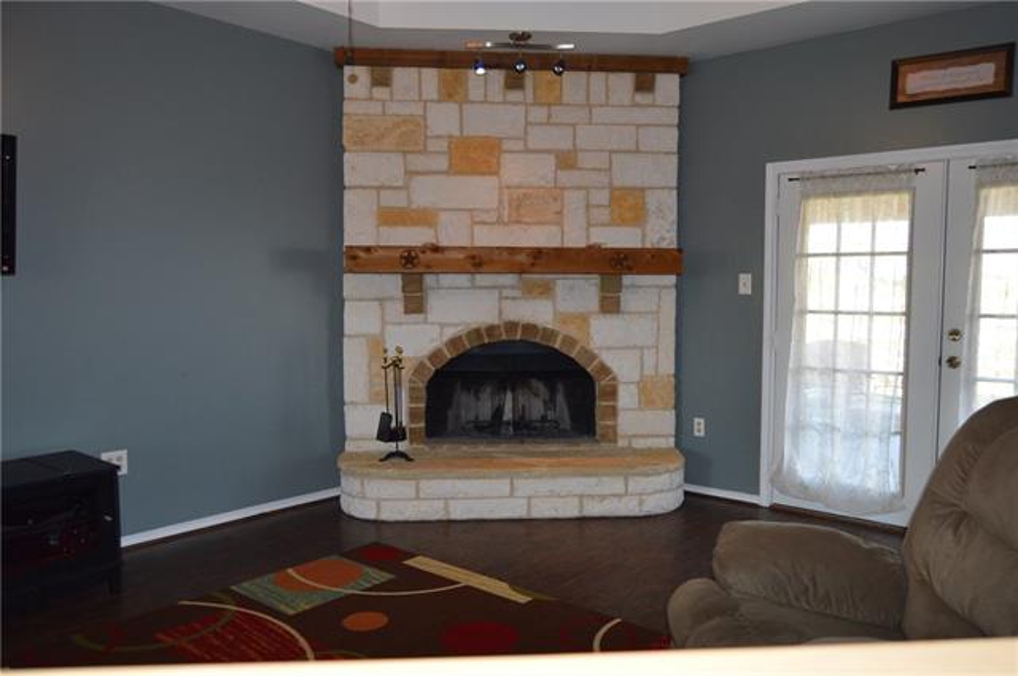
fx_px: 763
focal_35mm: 27
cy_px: 338
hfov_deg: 67.4
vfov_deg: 47.8
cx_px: 509
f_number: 4
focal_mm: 18
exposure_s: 1/100
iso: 400
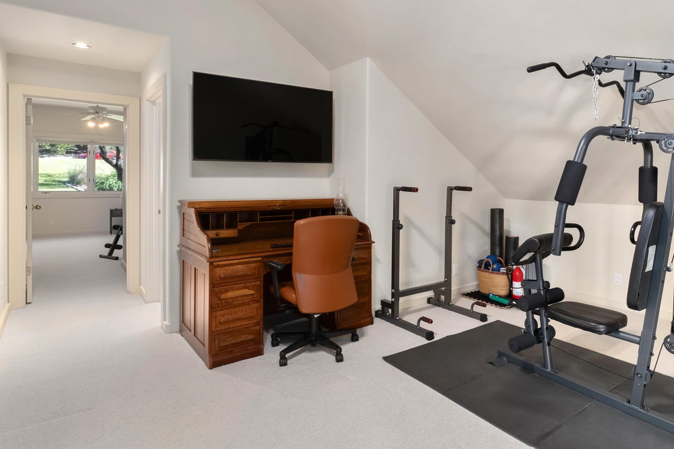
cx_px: 426
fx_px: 412
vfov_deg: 57.0
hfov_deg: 77.0
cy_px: 192
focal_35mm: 22
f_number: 8
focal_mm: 10
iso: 400
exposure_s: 3.7
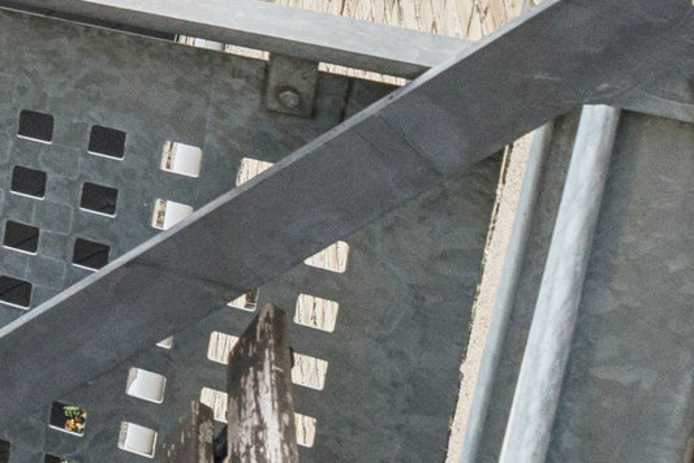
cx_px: -859
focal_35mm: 90
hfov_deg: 15.5
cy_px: -307
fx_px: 1736
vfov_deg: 13.9
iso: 800
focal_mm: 16
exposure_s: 1/125
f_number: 11
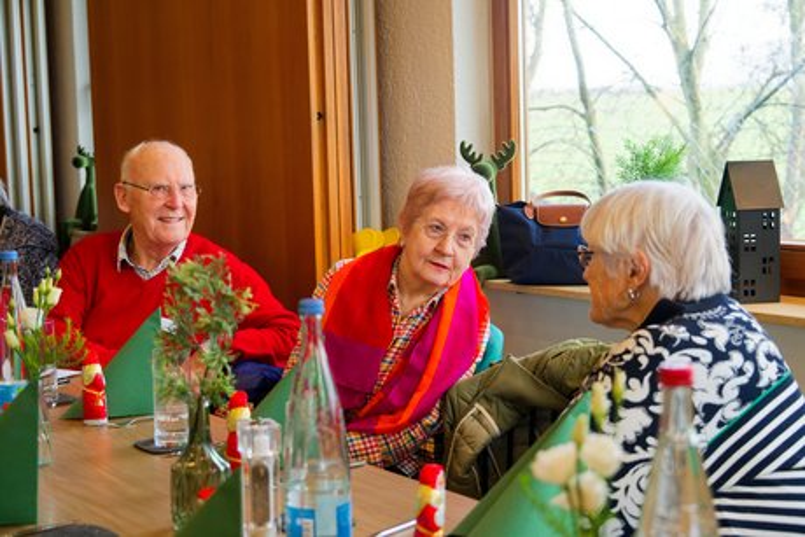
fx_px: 1297
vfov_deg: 23.4
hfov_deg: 34.5
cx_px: 402
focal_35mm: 58
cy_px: 268
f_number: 5.6
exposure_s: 1/60
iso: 3200
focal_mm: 58
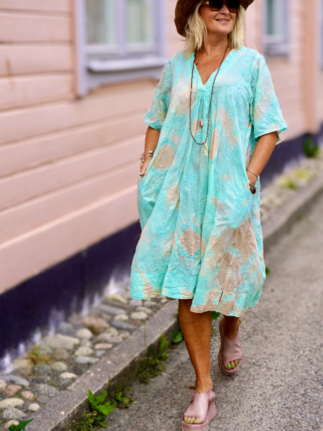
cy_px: 200
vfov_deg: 31.9
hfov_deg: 24.2
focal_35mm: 61
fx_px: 753
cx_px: 163
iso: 100
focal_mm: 37
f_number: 5.6
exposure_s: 1/320
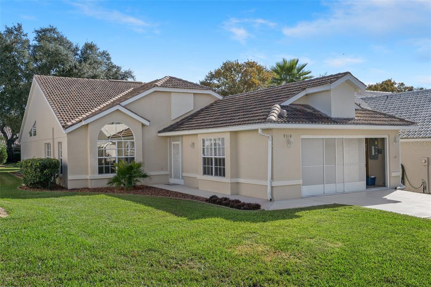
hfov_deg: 54.4
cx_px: 216
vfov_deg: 37.8
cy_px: 144
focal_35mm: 35
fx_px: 419
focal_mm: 35
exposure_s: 1/640
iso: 320
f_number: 8
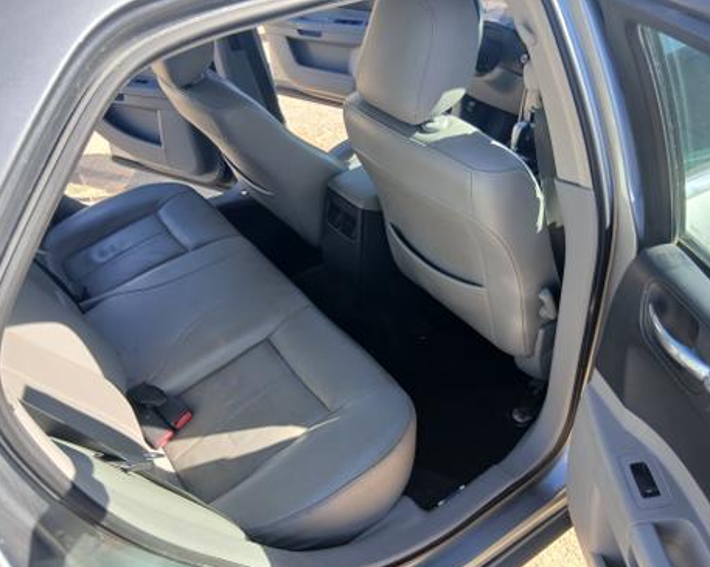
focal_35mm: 28
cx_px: 384
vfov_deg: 51.5
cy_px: 292
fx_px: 588
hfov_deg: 62.2
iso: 40
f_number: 1.8
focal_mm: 3.98
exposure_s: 1/120
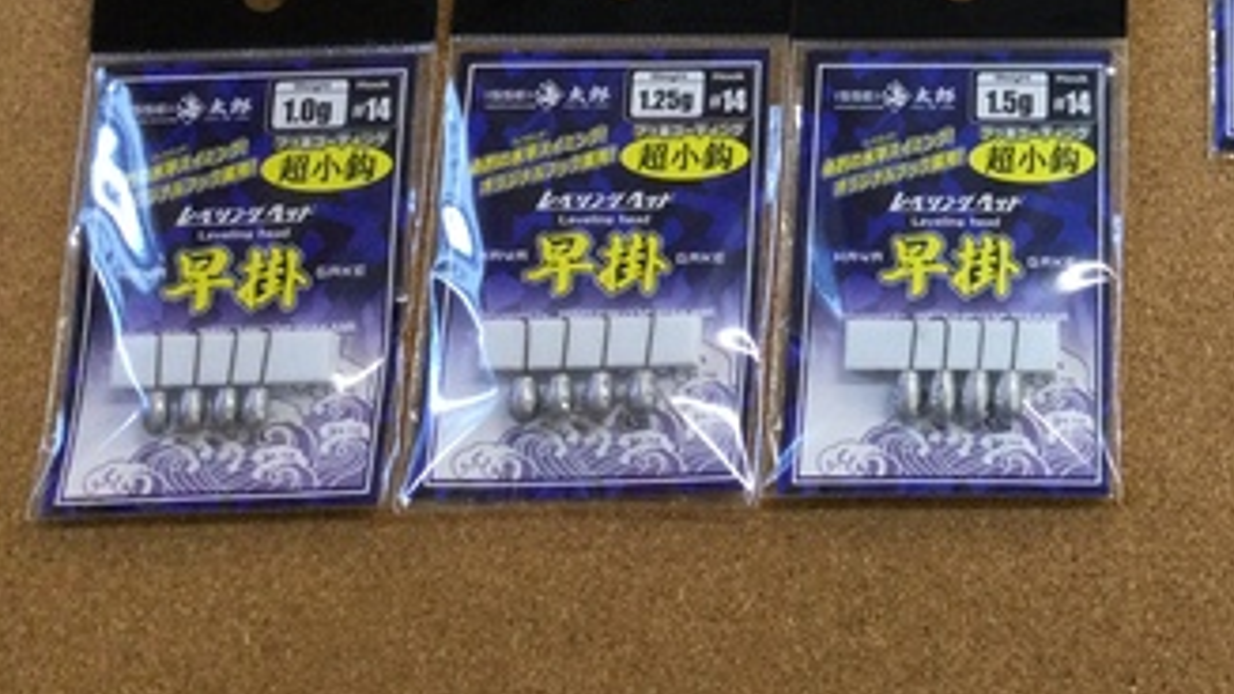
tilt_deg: -71.0
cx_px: 1109
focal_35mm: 62
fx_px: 2029
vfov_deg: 18.9
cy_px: 11
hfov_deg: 32.2
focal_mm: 3.3
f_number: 2.4
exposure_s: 1/30
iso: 40
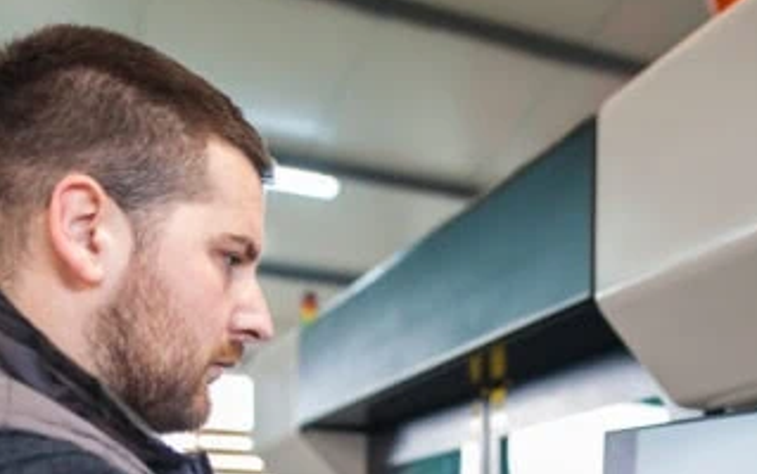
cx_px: 565
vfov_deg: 23.1
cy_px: 578
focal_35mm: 51
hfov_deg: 38.5
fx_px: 1053
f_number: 1.8
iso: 640
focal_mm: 20
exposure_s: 1/200
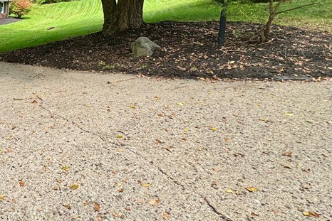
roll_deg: -2.4
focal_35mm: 32
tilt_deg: -6.9
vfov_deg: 38.5
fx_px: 295
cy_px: 26
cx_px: -18
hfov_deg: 46.4
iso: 40
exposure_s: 1/479
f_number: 2.2
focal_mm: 2.22
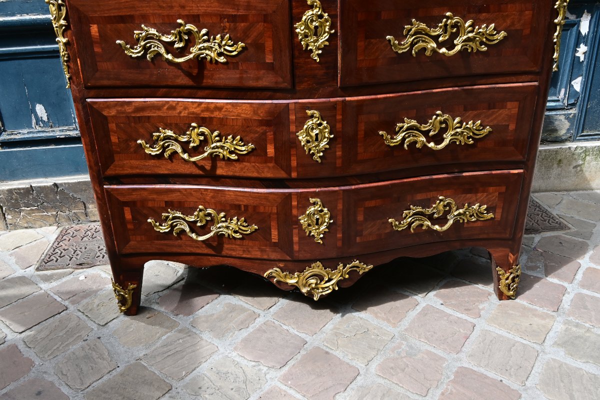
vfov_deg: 43.6
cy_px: 200
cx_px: 300
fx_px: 500
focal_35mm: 30
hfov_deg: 61.9
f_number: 11
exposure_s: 1/125
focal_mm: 20
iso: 250
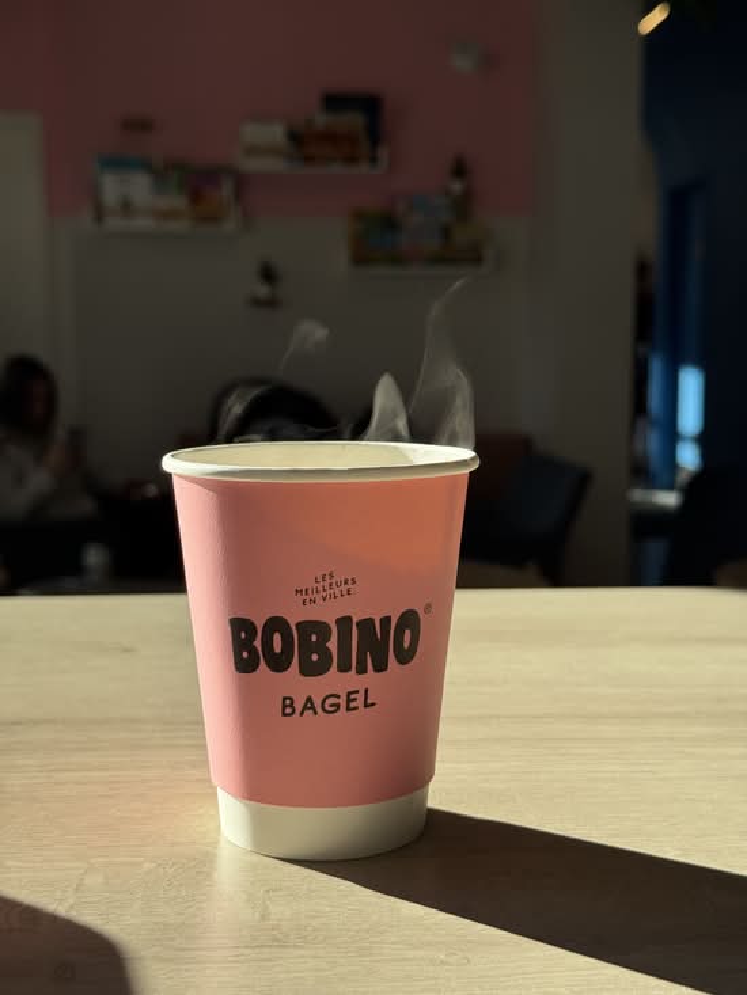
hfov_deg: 30.3
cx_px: 374
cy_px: 498
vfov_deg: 39.7
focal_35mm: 48
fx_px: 1381
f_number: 1.78
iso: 64
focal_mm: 6.76
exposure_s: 1/2110
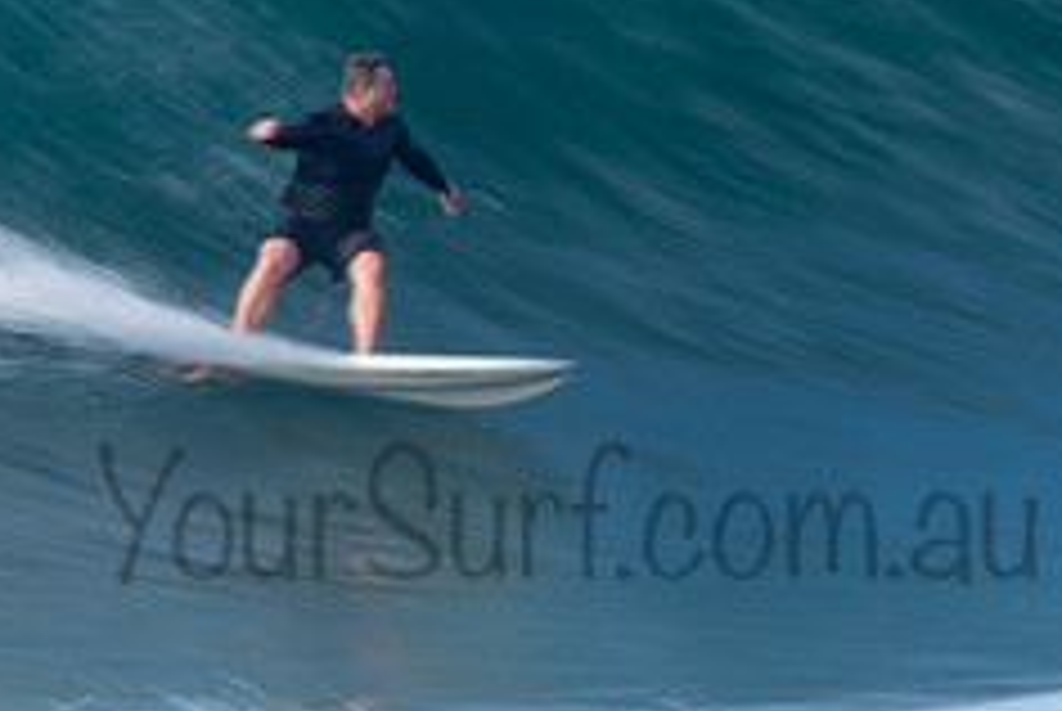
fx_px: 54406
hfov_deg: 1.1
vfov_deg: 0.7
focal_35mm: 1842
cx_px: 562
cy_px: 475
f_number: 22
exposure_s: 1/30
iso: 100
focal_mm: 500
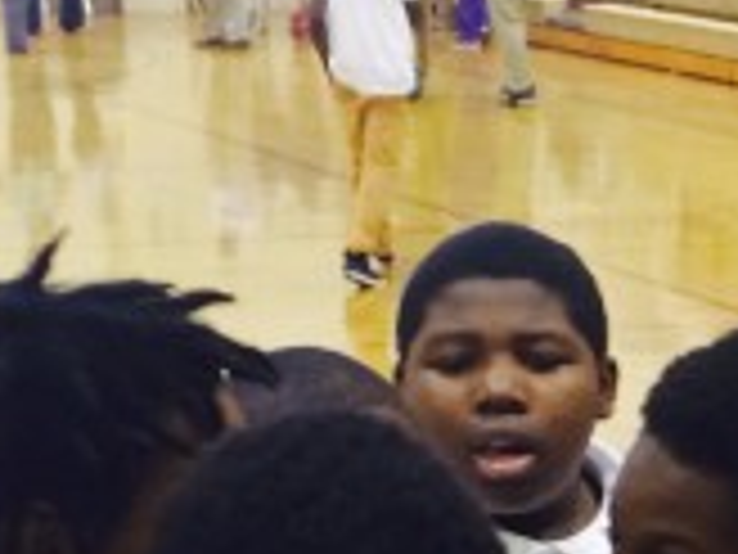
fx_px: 3027
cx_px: 943
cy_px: 655
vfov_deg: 10.3
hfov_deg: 13.4
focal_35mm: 142
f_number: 2.2
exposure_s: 1/30
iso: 100
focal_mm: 4.12
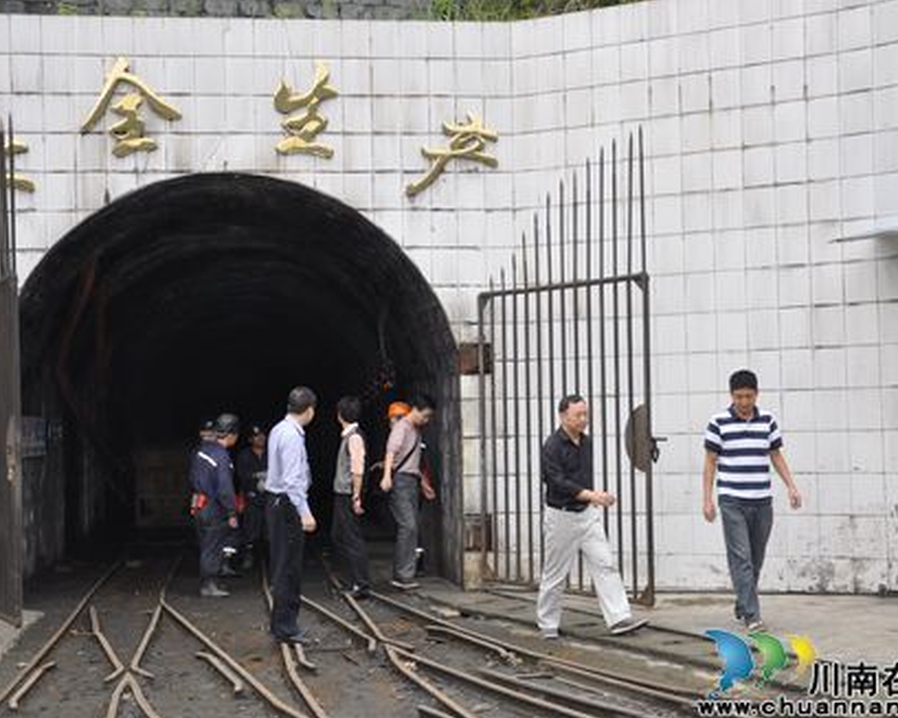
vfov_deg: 27.6
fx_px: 1461
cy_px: 362
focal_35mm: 55
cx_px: 433
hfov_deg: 34.2
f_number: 4.2
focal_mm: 32
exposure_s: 1/200
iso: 250
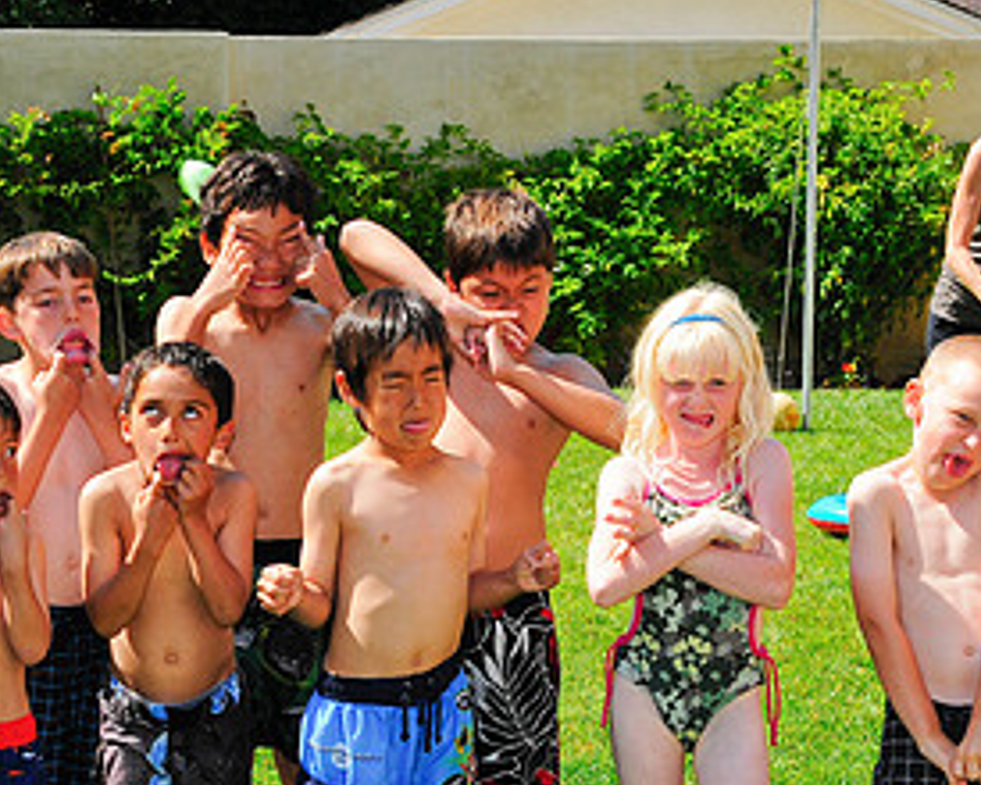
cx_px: 457
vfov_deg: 16.1
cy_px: 616
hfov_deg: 20.2
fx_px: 2758
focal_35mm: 95
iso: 200
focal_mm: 32
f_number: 5.6
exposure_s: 1/125
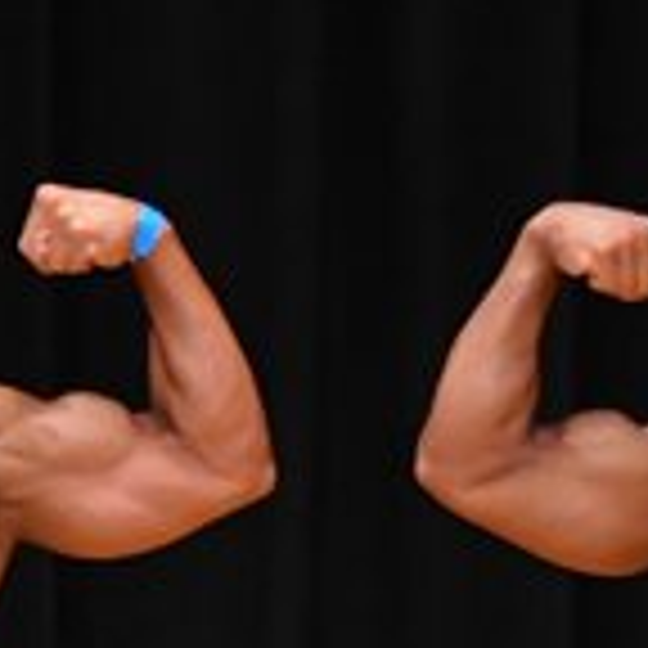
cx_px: 1190
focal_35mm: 1231
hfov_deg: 1.4
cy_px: 958
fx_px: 26071
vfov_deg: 1.4
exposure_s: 1/400
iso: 4000
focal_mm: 180
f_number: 5.6
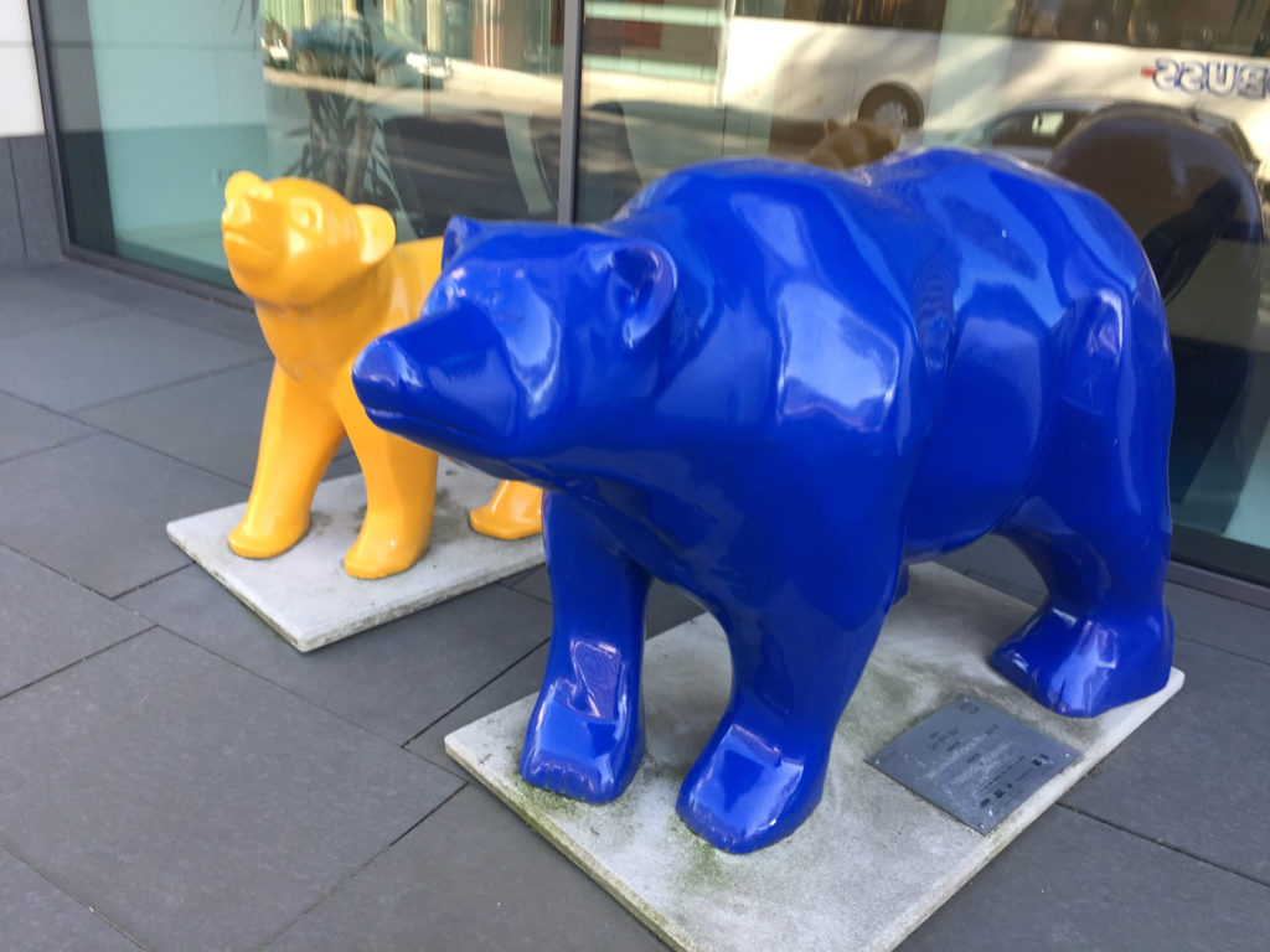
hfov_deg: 61.7
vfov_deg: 48.2
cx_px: 635
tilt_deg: -22.5
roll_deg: -3.9
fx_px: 1064
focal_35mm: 29
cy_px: 476
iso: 40
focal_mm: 4.15
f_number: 2.2
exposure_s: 1/100
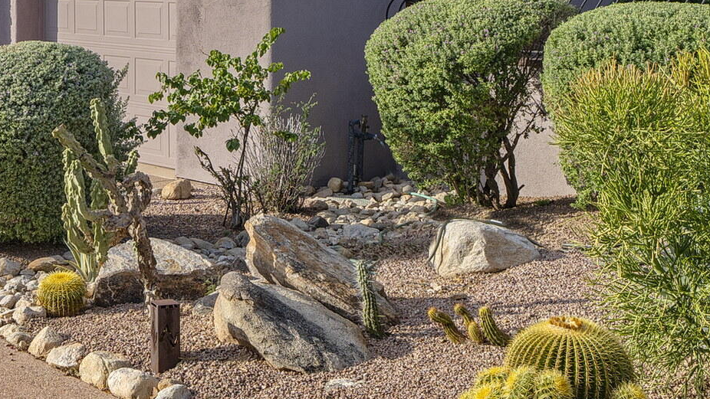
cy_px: -61
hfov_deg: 27.0
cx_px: 87
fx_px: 1431
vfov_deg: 15.4
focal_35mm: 76
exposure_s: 1/160
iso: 100
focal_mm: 24
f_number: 9
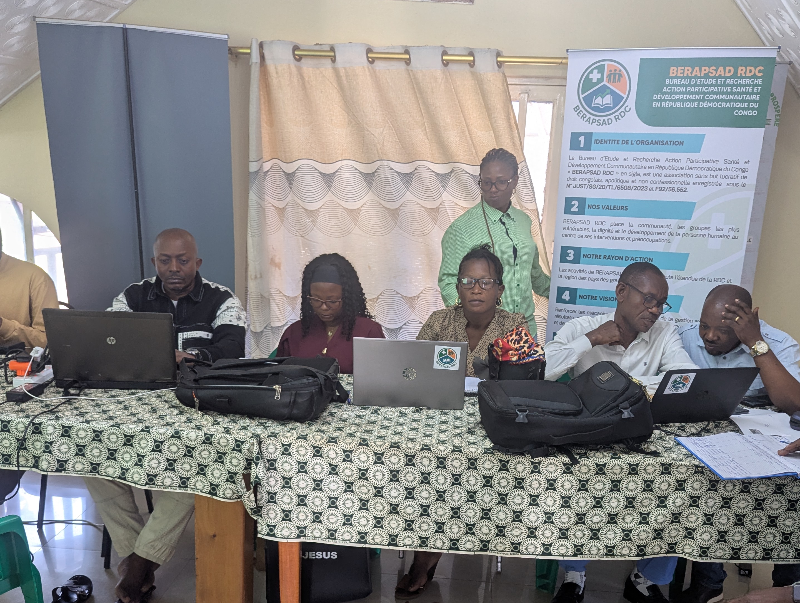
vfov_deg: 41.2
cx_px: 420
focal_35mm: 34
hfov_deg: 53.9
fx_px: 787
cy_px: 413
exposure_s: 1/23.8
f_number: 1.85
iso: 144
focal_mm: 6.81
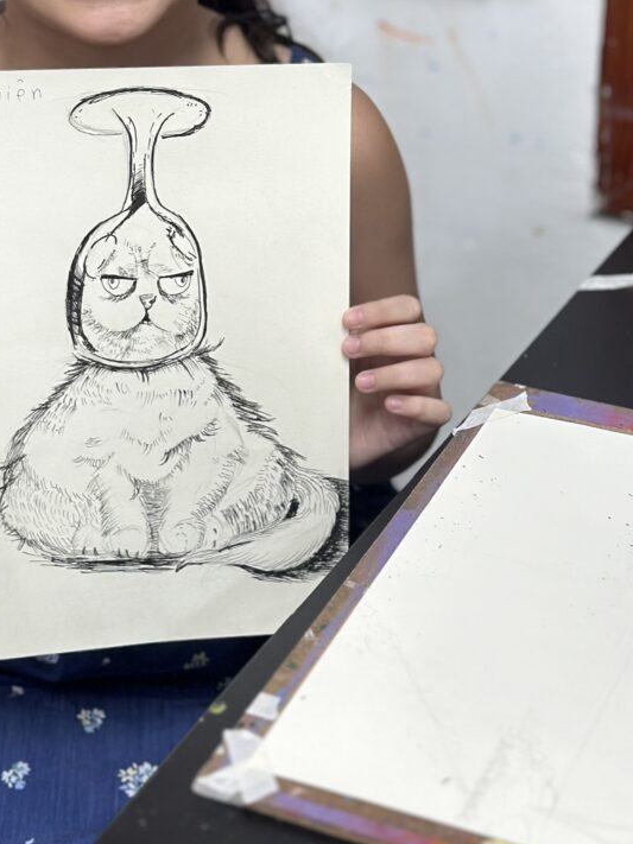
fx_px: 2195
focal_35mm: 90
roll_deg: -0.3
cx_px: 297
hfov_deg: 16.4
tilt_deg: -22.0
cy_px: 106
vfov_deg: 21.4
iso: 100
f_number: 1.78
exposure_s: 1/100
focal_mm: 6.86
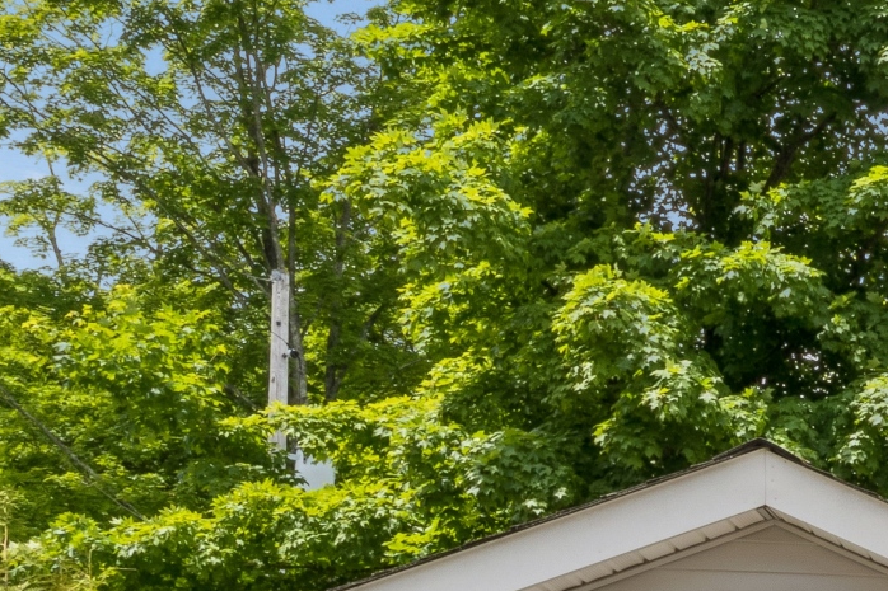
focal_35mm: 100
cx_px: 1827
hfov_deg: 15.7
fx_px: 2455
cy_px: 796
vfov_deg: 13.2
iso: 100
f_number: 22
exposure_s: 1/30
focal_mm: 19.3
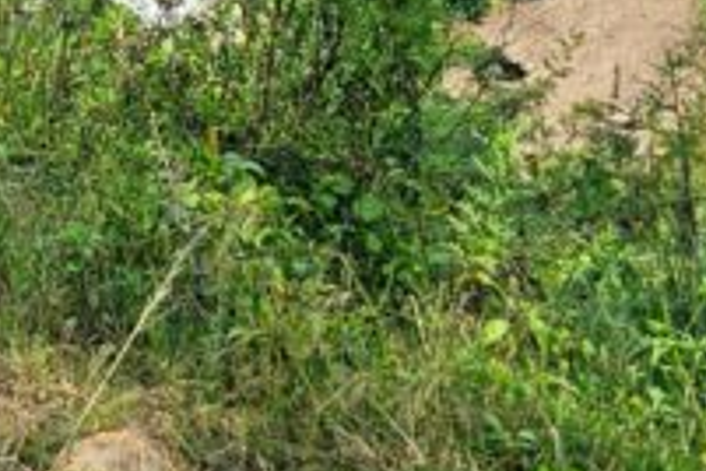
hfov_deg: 15.0
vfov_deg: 10.0
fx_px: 2392
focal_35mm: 122
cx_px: -481
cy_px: -629
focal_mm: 6.3
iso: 10
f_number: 1.7
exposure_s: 1/569
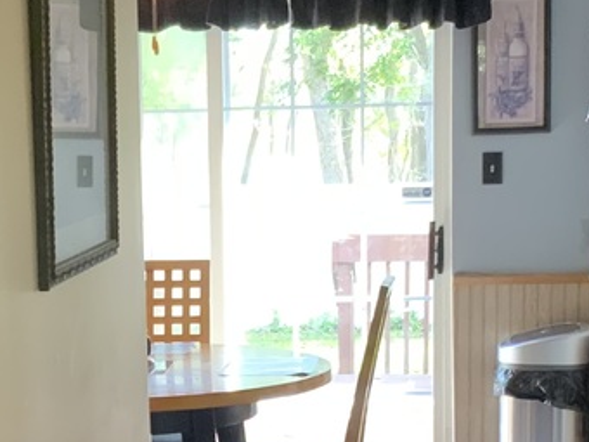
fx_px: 2093
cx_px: 208
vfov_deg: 11.9
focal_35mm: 123
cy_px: 482
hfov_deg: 16.0
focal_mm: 3
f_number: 1.8
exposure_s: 1/60
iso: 125
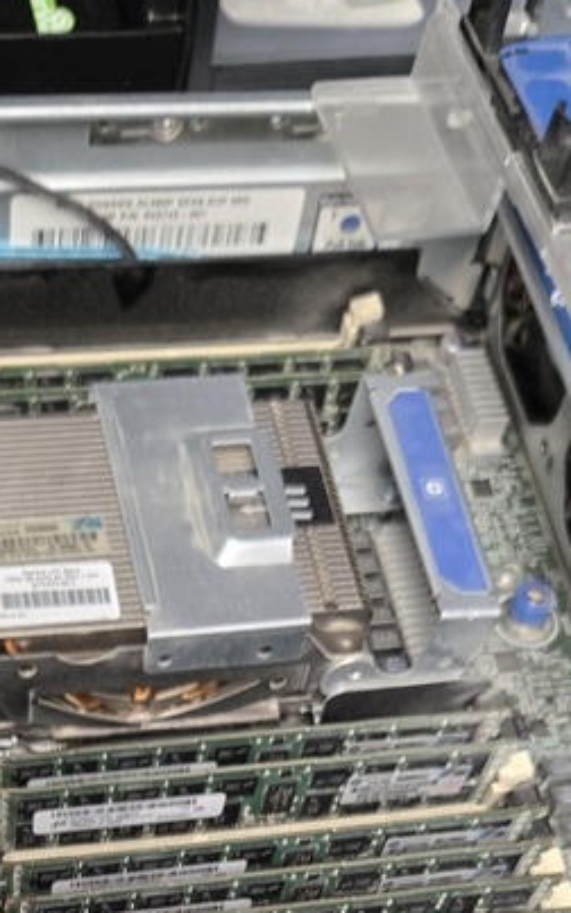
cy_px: 1056
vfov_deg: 29.1
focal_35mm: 62
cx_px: 172
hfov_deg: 20.9
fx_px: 1543
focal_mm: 5.4
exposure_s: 1/120
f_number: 1.8
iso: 320
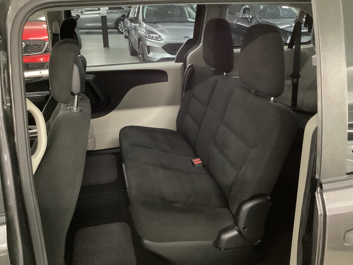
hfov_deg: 58.4
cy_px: 132
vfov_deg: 45.4
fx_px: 316
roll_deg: -0.2
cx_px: 176
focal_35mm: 31
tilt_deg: -23.3
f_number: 2.4
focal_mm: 3.3
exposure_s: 1/17
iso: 800
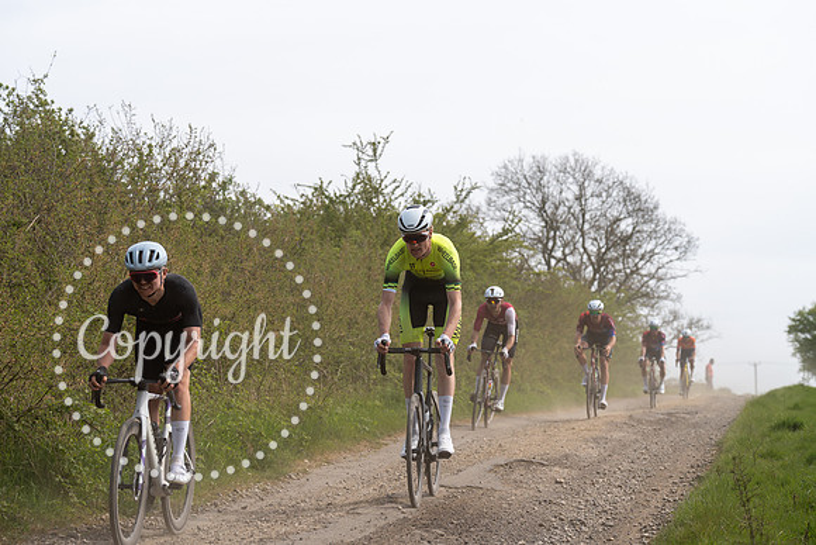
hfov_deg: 22.4
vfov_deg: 15.0
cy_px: 272
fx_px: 2063
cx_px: 408
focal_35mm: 91
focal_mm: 91
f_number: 5
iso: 160
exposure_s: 1/1000
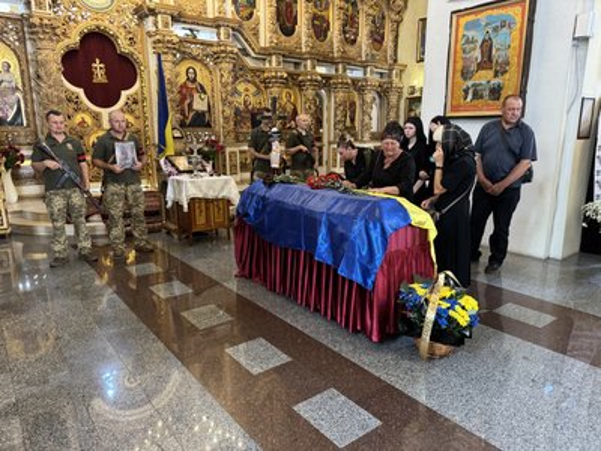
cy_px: 226
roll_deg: +0.5
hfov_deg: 71.6
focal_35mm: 24
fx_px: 417
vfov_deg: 56.8
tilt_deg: -12.7
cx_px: 300
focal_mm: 6.76
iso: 640
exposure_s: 1/50
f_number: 1.78
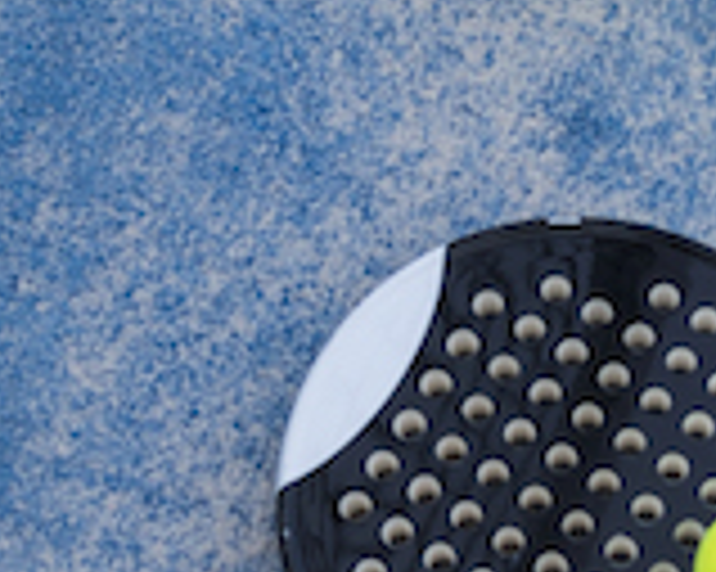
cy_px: 234
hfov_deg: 15.5
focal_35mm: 124
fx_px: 2626
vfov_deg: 12.4
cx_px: 504
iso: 200
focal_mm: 23
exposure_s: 1/500
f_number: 2.8
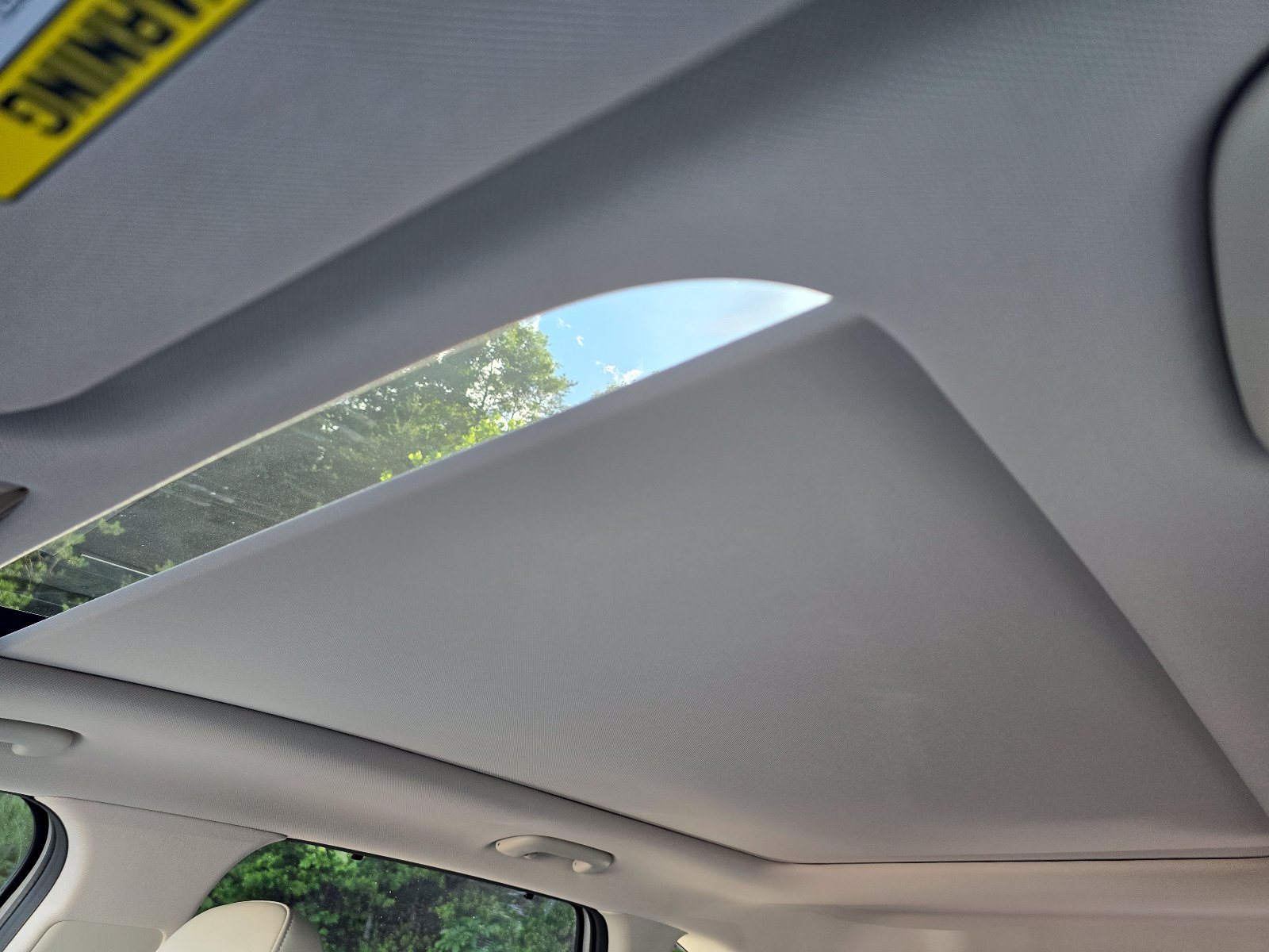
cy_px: 476
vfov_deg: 58.9
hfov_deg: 73.9
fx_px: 843
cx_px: 634
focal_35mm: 23
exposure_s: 1/182
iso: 125
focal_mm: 6.3
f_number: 1.7
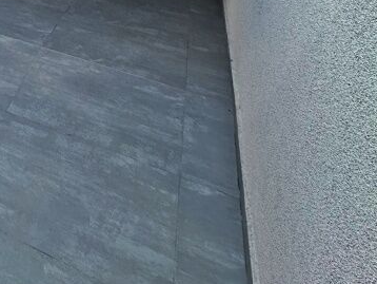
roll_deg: -3.6
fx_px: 545
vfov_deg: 22.7
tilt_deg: -4.8
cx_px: -187
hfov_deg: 27.0
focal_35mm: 50
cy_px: -162
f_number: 2.2
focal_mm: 2.22
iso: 40
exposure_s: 1/197
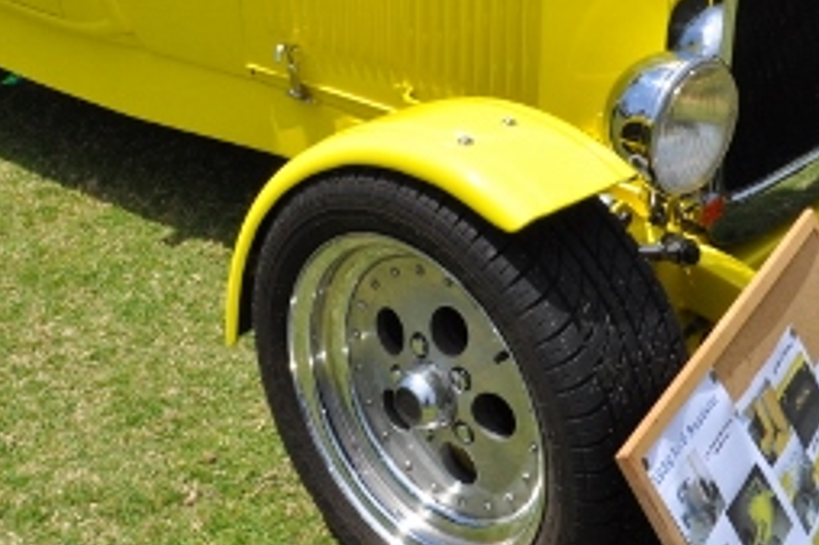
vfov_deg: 19.2
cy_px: -50
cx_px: 377
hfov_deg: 29.7
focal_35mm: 68
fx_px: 1546
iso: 500
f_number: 14
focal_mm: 18
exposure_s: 1/800
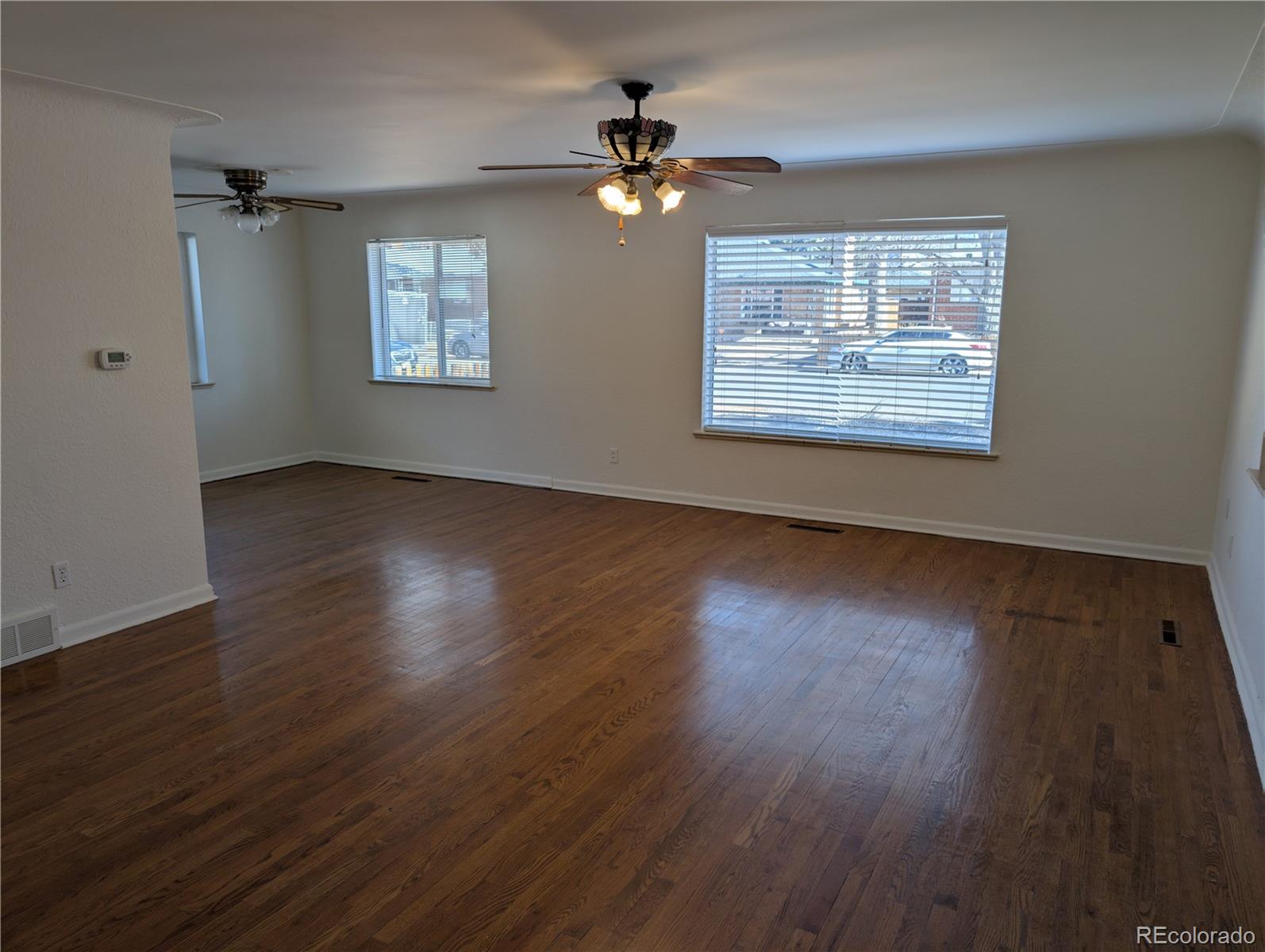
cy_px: 476
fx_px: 878
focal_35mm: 24
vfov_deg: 56.9
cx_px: 632
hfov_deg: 71.5
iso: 20
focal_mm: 6.9
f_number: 1.68
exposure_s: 1/127
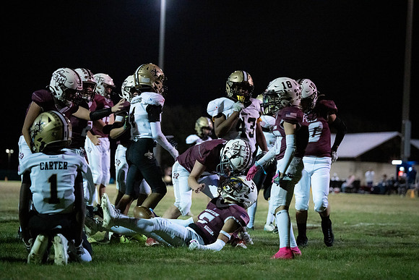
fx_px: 1141
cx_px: 210
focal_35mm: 98
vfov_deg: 14.0
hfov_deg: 20.8
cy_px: 140
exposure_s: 1/1000
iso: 20000
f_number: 2.8
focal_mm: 98
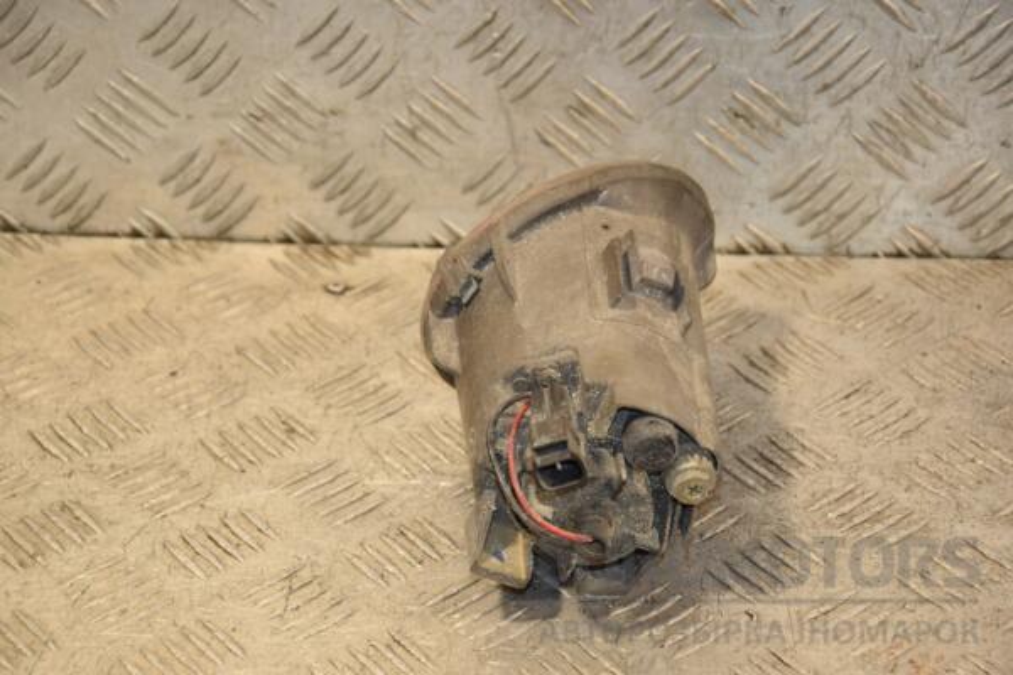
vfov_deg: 13.0
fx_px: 2954
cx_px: 506
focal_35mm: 105
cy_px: 338
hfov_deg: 19.5
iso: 800
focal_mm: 70
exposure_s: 1/160
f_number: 5.3
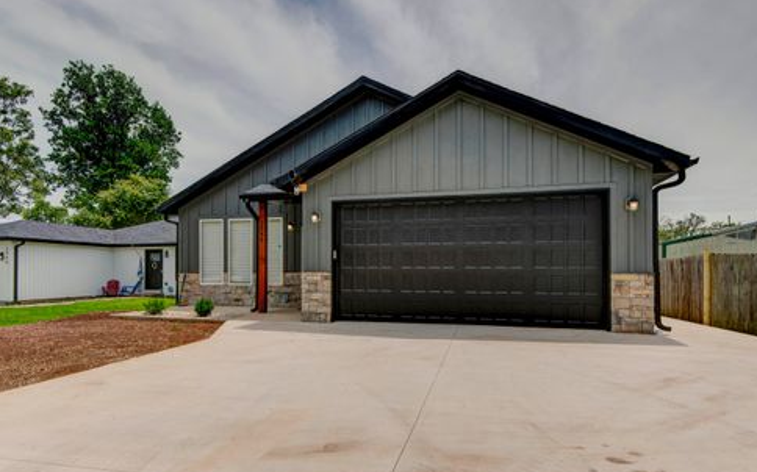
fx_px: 412
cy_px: 256
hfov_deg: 85.1
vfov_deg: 59.5
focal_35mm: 20
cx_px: 378
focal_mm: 19
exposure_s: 1/750
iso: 100
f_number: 6.7
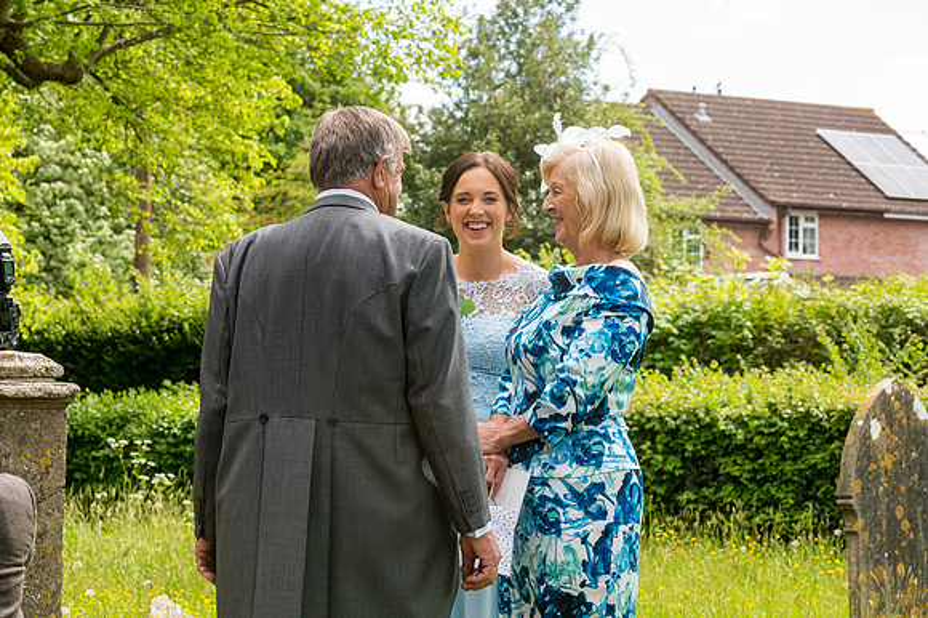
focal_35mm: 120
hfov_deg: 17.1
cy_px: 309
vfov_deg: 11.4
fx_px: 3091
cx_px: 464
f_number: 16
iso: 2000
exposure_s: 1/400
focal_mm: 120
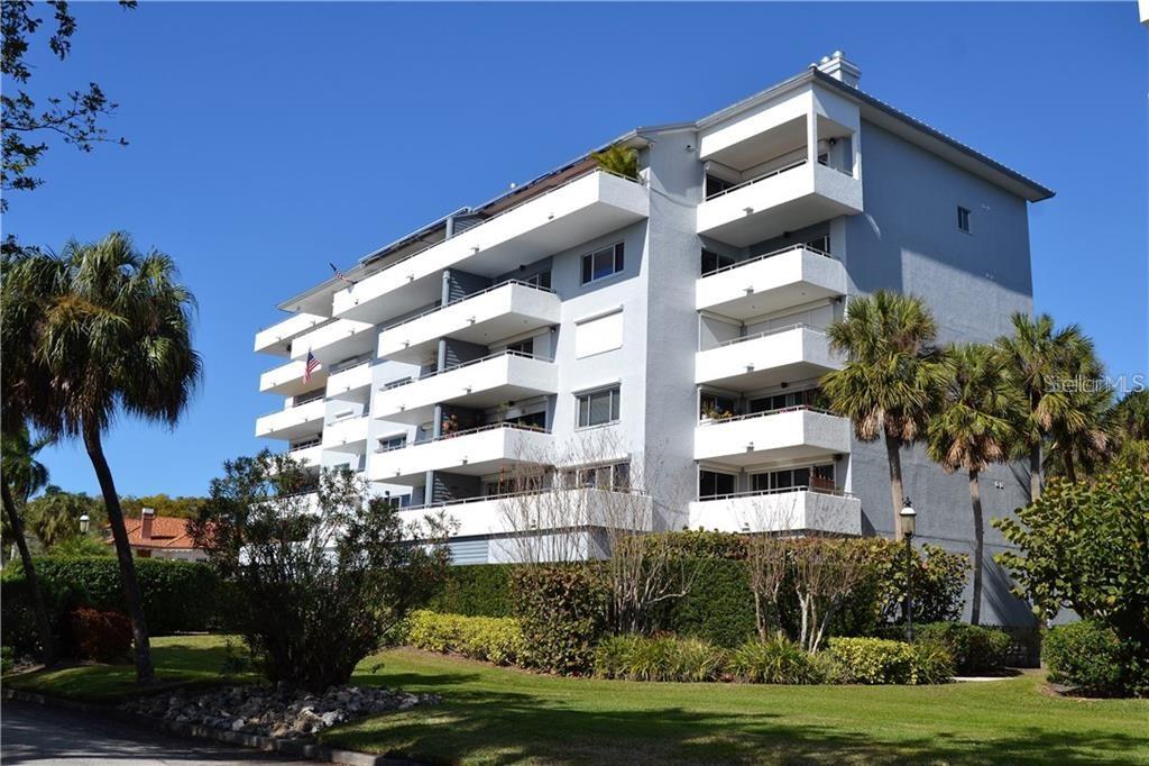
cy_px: 383
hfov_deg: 55.1
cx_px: 574
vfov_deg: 38.3
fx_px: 1101
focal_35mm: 34
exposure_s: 1/320
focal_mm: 23
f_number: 9
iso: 100
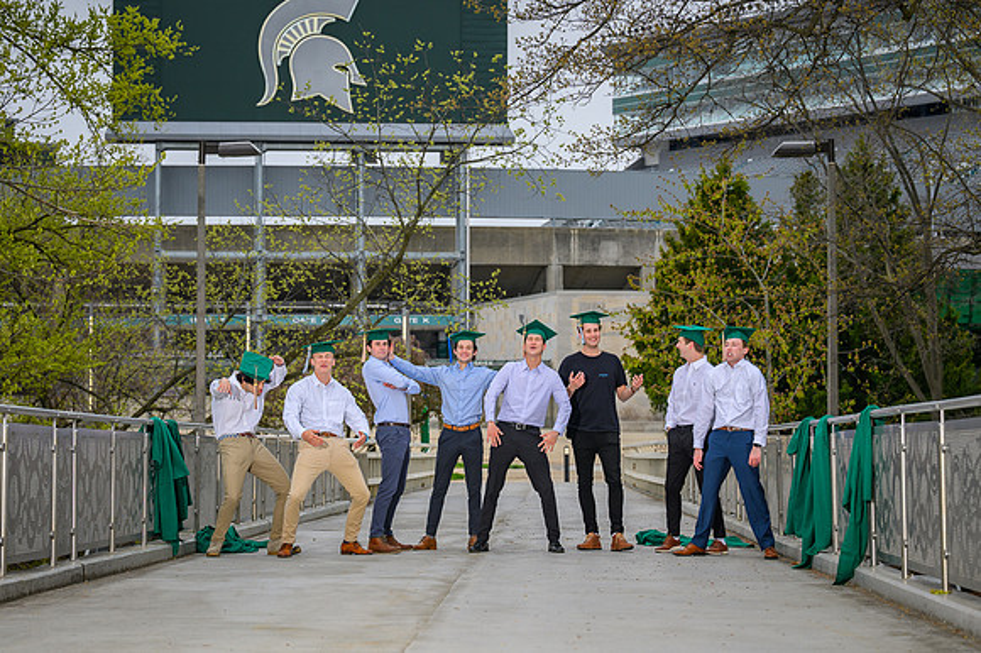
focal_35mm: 99
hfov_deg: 20.6
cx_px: 479
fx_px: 2695
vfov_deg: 13.8
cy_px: 279
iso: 100
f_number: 4
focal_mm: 80
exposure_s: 1/200
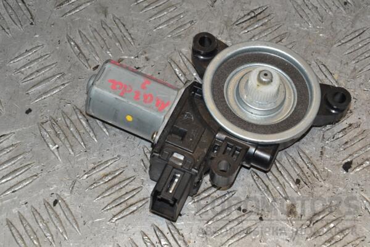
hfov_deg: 19.5
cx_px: 185
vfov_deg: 13.0
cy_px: 124
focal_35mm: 105
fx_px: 1079
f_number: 13
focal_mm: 70
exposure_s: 1/200
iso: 800
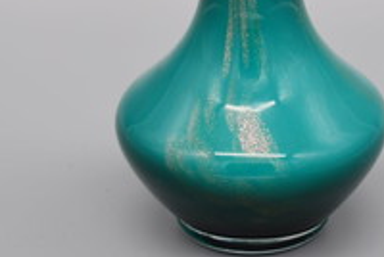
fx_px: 2257
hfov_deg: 9.7
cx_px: 244
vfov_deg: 6.5
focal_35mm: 211
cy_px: -69
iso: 100
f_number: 5.6
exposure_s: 1/40
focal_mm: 55
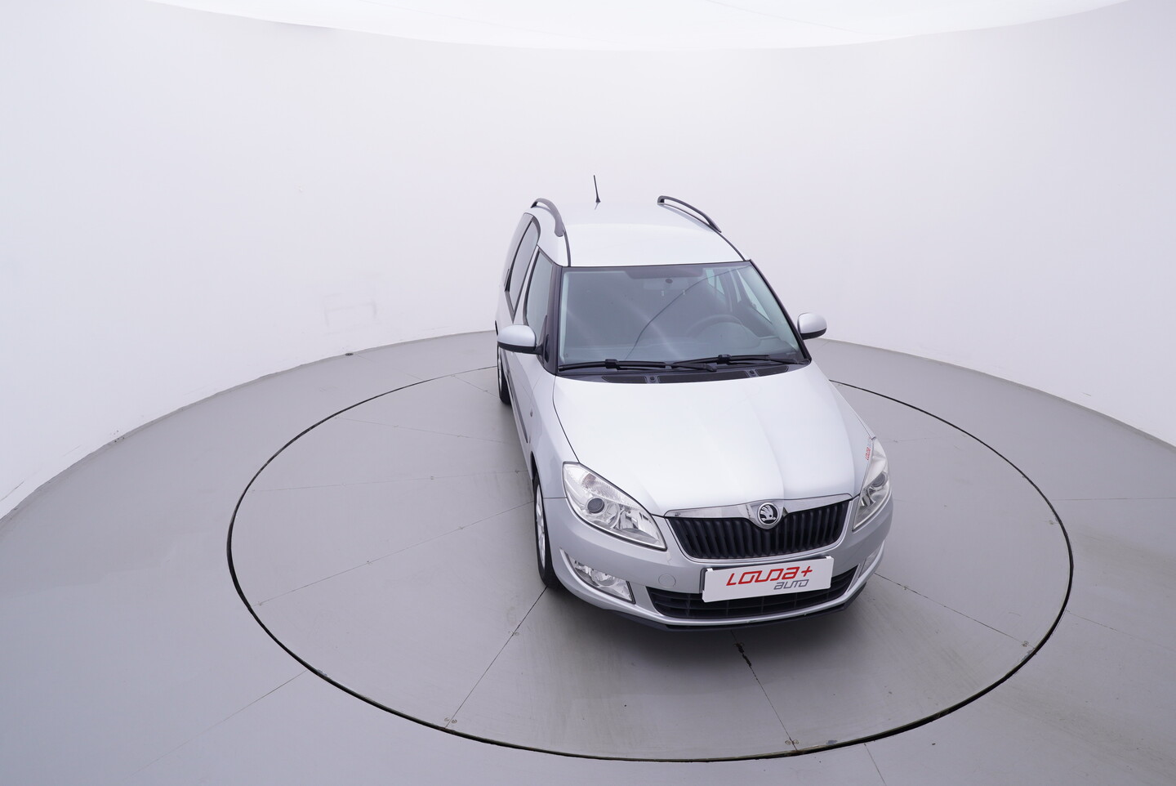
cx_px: 588
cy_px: 393
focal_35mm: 22
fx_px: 735
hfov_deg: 77.3
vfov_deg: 56.2
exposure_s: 1/80
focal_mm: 15
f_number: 5
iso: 200
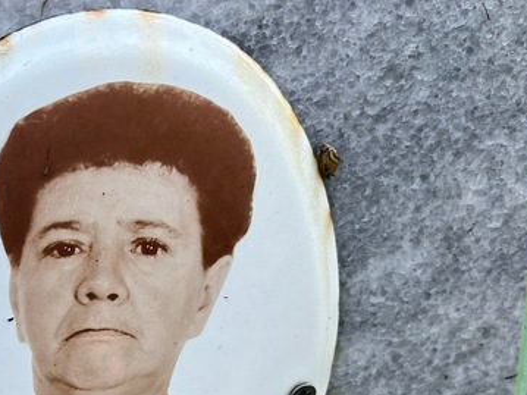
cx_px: 56
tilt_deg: -23.4
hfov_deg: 31.7
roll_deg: +0.7
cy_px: 417
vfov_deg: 23.9
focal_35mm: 58
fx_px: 883
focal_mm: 5.7
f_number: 1.5
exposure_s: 1/221
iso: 40
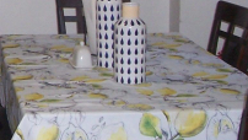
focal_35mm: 122
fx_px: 803
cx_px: -46
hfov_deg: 16.8
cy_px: -50
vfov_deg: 9.7
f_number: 2.7
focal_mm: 5.6
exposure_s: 1/60
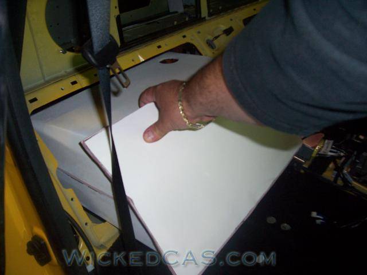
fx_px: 360
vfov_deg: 41.8
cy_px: 138
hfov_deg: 54.0
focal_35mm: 34
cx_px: 184
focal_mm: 5.6
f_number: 2.7
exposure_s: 1/60
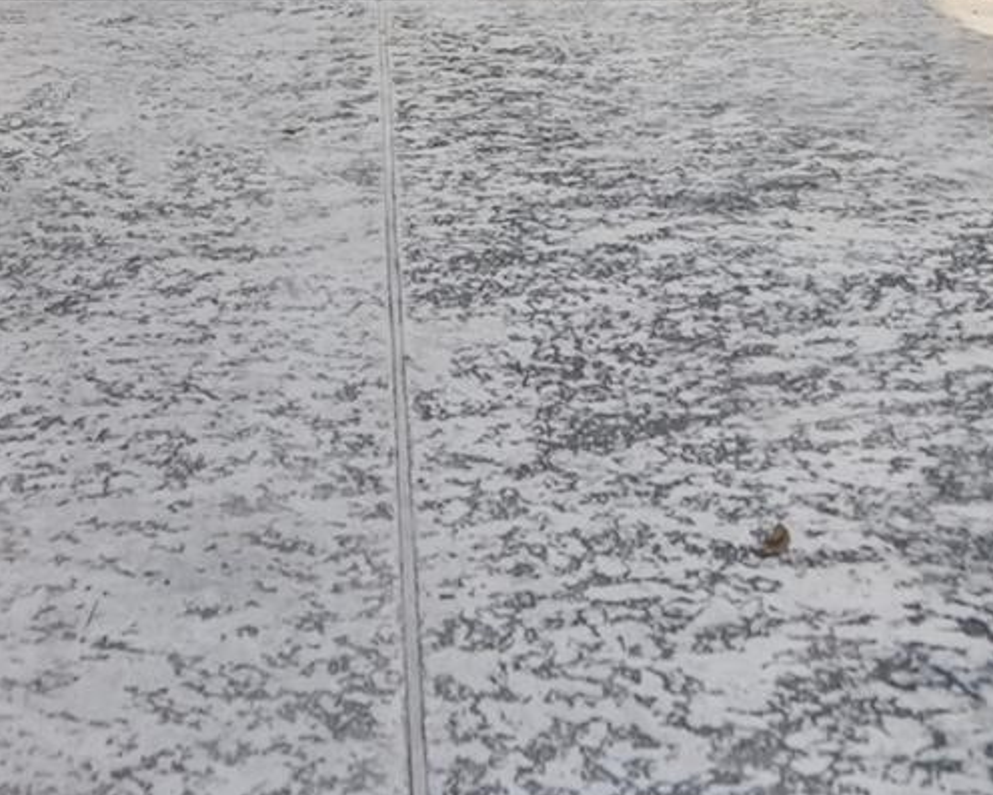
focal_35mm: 62
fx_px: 1822
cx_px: 346
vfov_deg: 20.3
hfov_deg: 30.3
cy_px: -474
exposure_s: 1/125
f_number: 5.6
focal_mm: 16
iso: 250
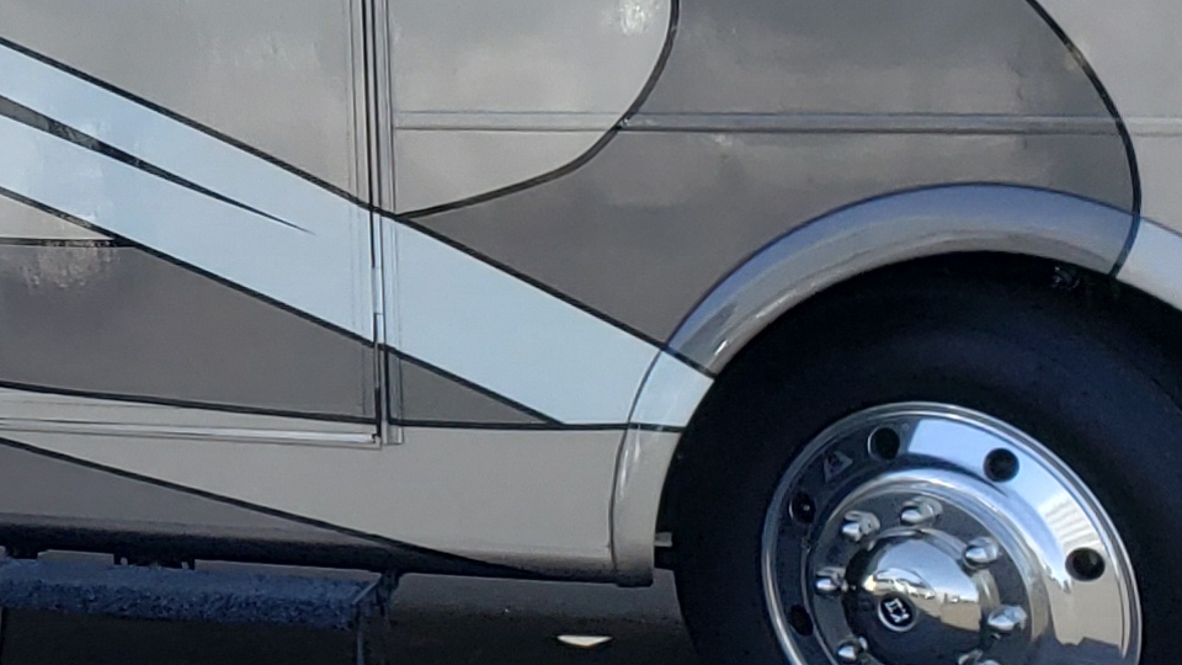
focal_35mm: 119
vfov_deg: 10.0
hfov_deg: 16.1
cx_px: -702
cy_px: -211
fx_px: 3730
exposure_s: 1/909
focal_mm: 4.3
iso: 50
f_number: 2.4
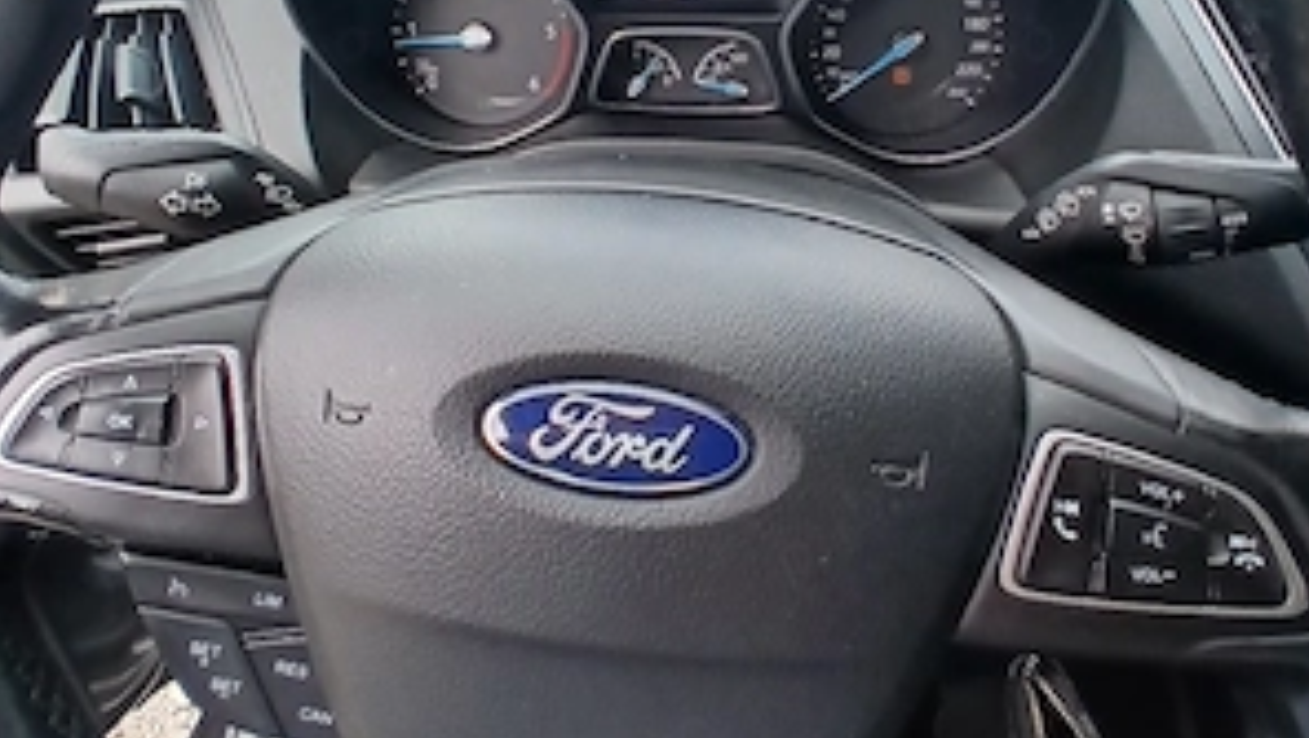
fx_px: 868
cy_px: 181
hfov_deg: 74.0
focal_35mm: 25
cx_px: 659
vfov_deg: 44.5
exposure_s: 1/109
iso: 50
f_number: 2.2
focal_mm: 1.4
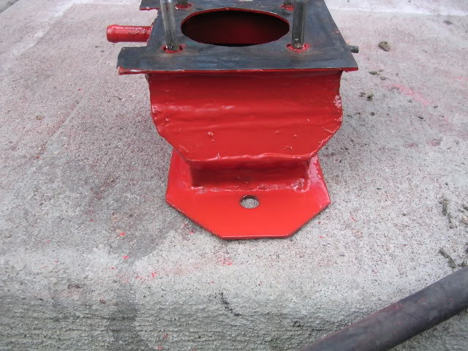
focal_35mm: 38
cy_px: 176
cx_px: 234
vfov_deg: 37.7
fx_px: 514
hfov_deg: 49.0
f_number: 2.8
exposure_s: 1/102
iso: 100
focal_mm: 5.8
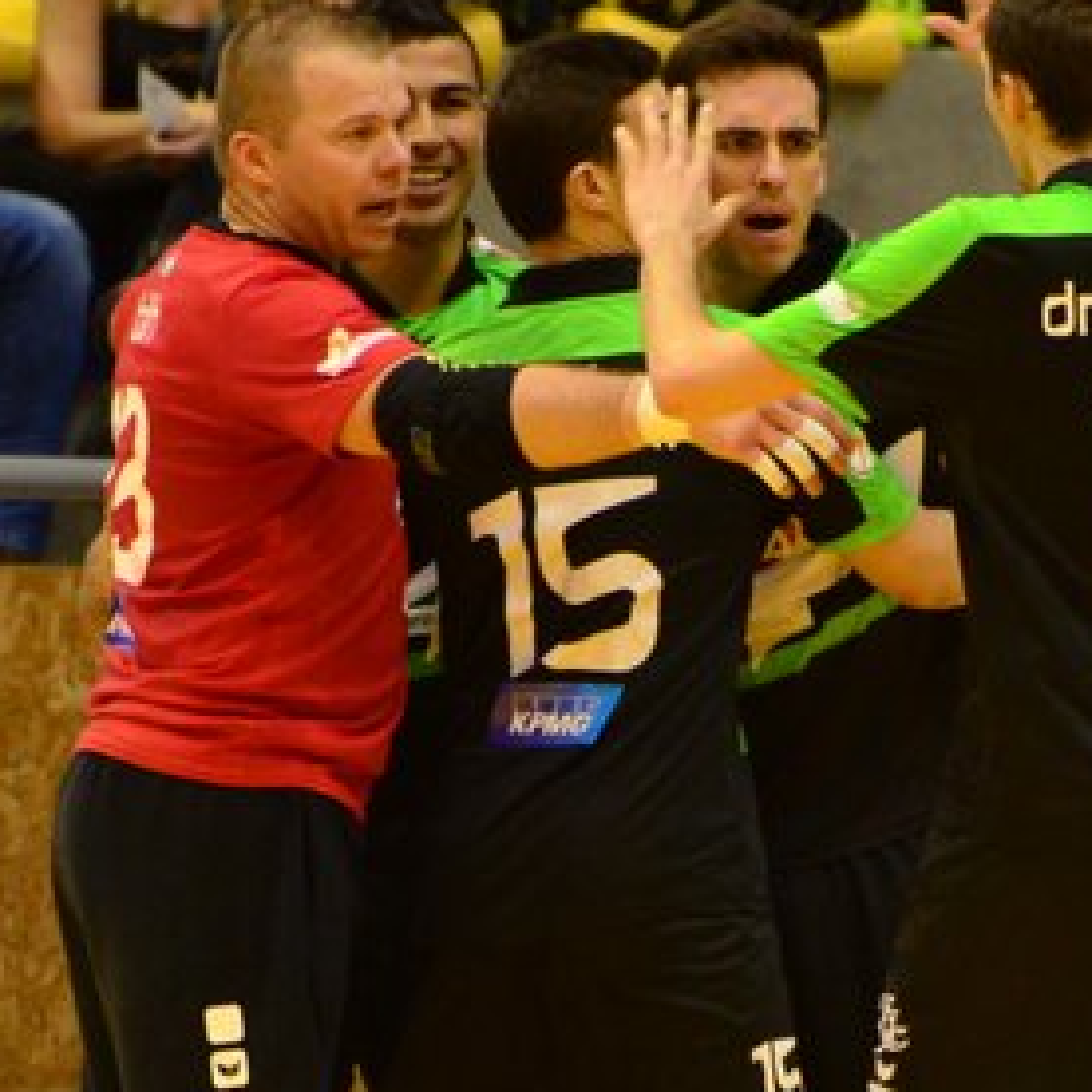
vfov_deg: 1.6
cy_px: 720
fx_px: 39509
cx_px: 629
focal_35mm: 1107
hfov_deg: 1.6
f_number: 5.6
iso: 3200
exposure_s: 1/320
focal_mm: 300
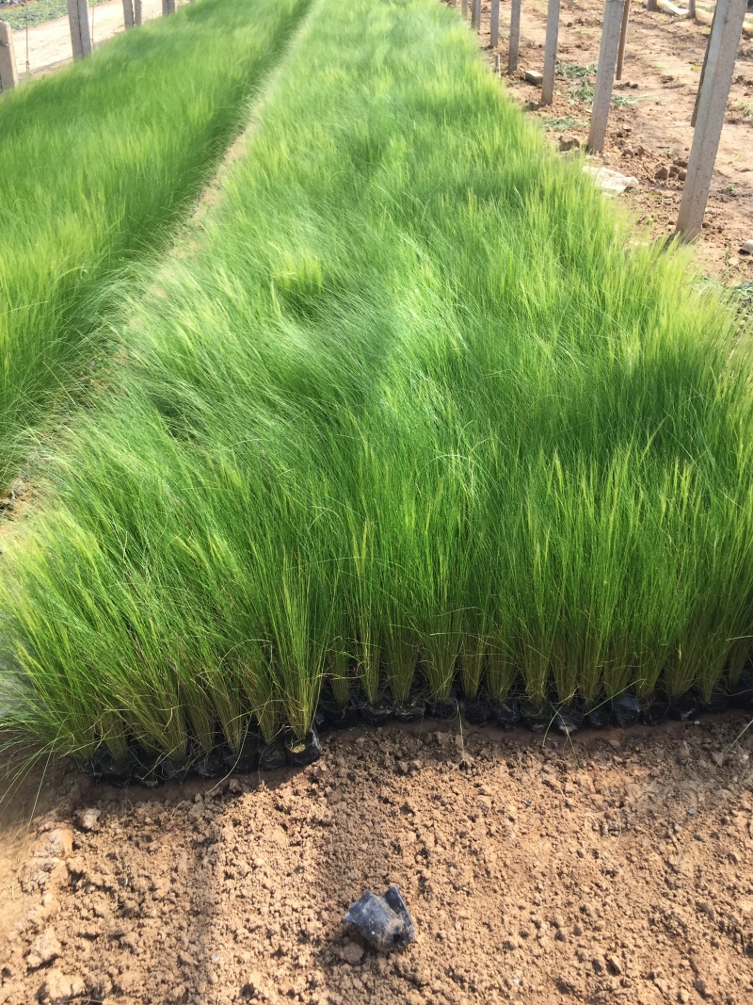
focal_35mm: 29
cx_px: 376
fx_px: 841
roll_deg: +0.6
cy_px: 502
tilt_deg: -33.2
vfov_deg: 61.7
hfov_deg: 48.2
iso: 32
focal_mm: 4.15
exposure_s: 1/590
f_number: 2.2
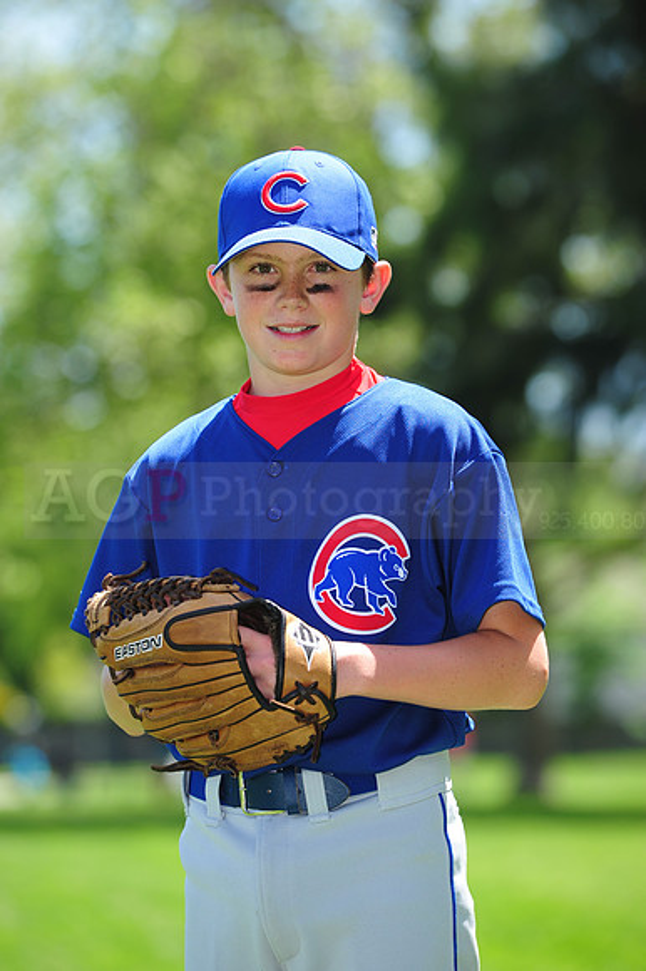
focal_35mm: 200
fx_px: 5389
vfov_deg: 10.3
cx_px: 323
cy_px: 486
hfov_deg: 6.9
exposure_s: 1/320
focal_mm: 200
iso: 200
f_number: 5.6
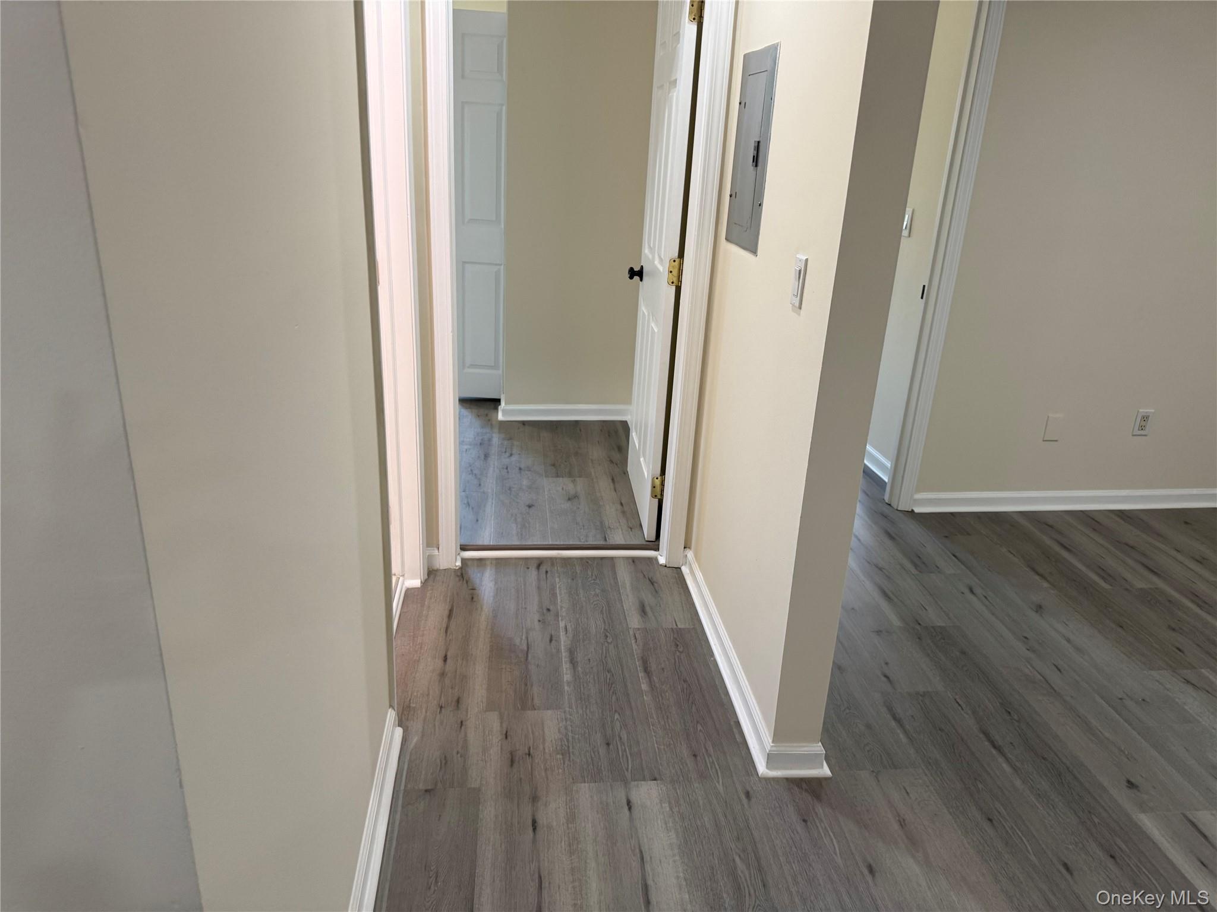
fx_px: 844
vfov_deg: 56.8
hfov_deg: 71.6
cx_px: 608
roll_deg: -3.5
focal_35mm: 24
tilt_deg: -19.0
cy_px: 456
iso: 200
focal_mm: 6.76
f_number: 1.78
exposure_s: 1/120
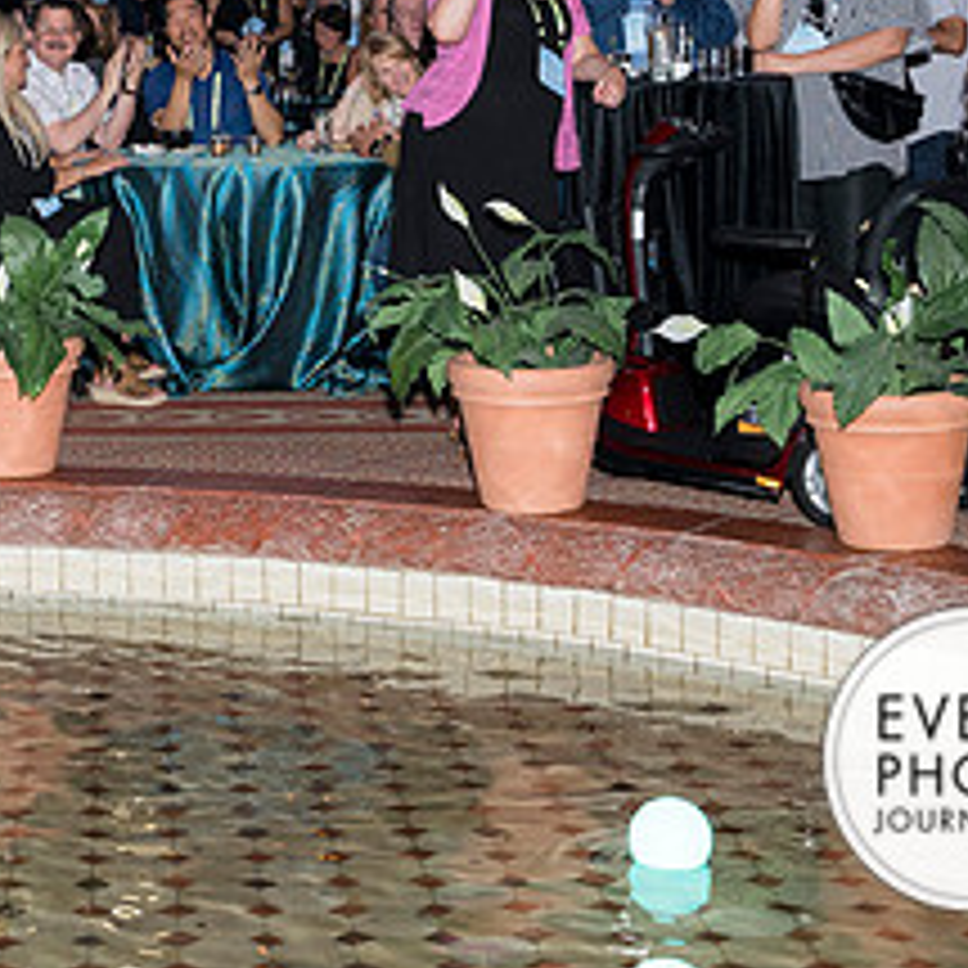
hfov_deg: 18.5
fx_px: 2911
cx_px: 31
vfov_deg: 18.7
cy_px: 180
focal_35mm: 92
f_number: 4
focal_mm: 37
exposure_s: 1/100
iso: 800
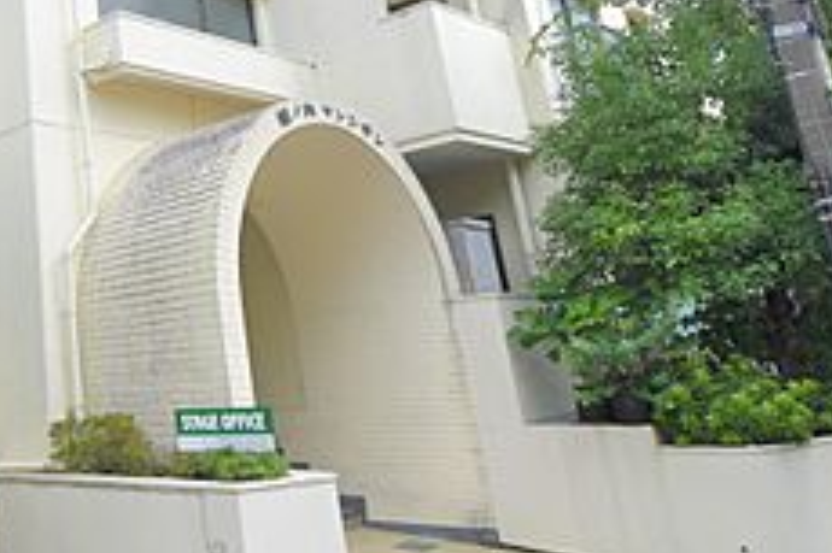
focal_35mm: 37
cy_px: 87
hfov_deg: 46.1
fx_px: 854
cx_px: 58
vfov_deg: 34.4
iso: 200
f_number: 8
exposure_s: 1/250
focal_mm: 10
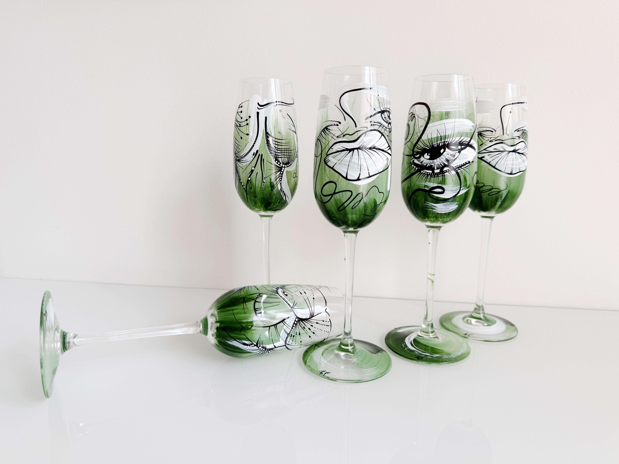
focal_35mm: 24
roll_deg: -0.3
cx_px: 310
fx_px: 429
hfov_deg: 71.6
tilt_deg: -11.0
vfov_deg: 56.8
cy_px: 232
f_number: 1.78
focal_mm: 6.76
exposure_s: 1/207
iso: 64
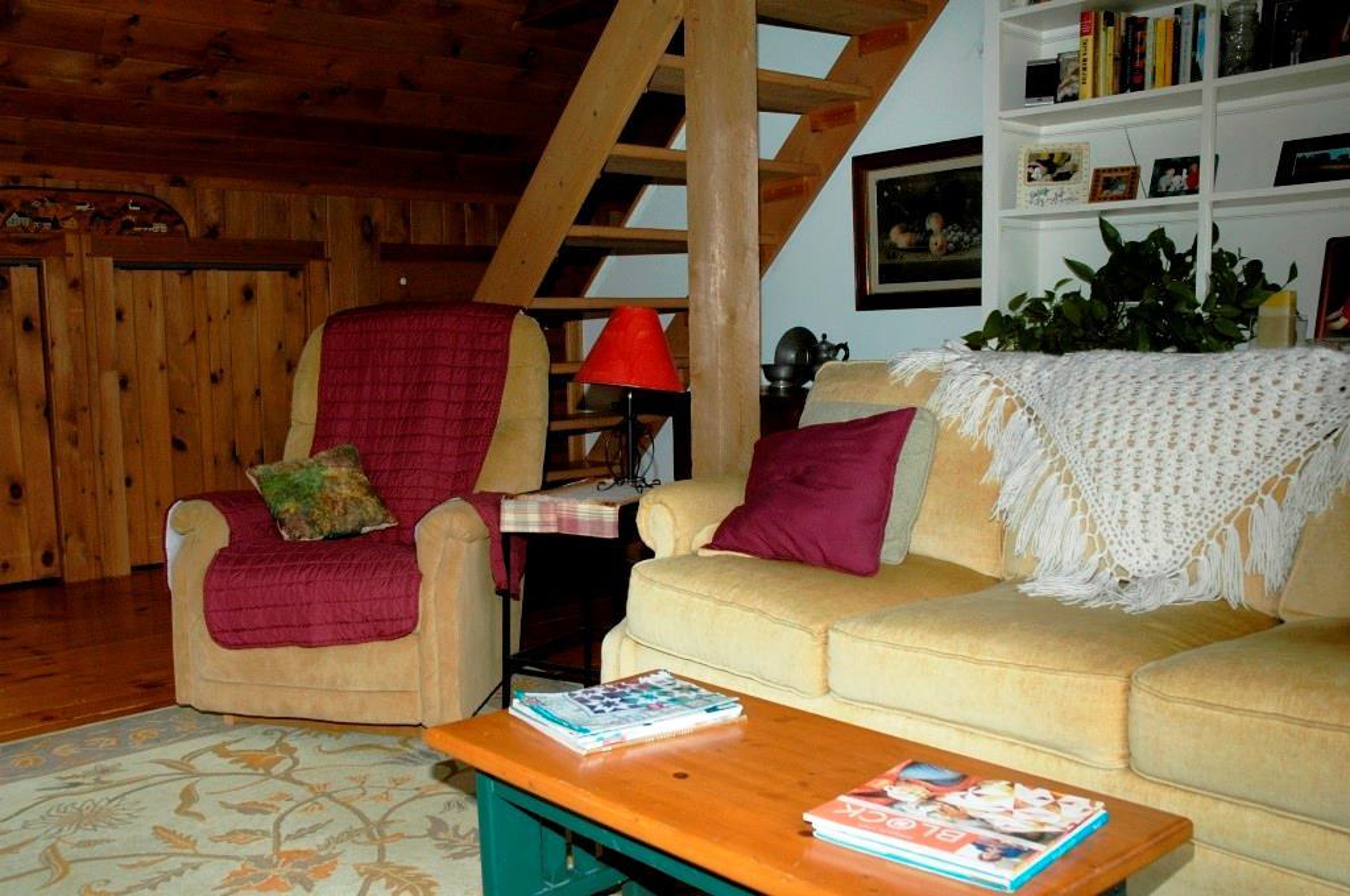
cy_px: 448
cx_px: 675
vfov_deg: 36.8
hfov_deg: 53.2
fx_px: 1348
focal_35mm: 36
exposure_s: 1/60
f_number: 6.3
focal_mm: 24
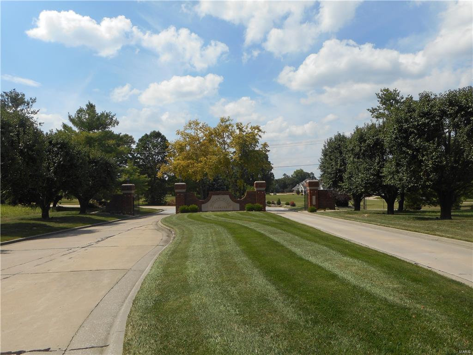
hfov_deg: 69.4
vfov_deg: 54.9
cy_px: 178
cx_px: 236
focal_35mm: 25
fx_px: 342
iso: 80
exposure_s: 1/1000
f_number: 3.7
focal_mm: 4.5
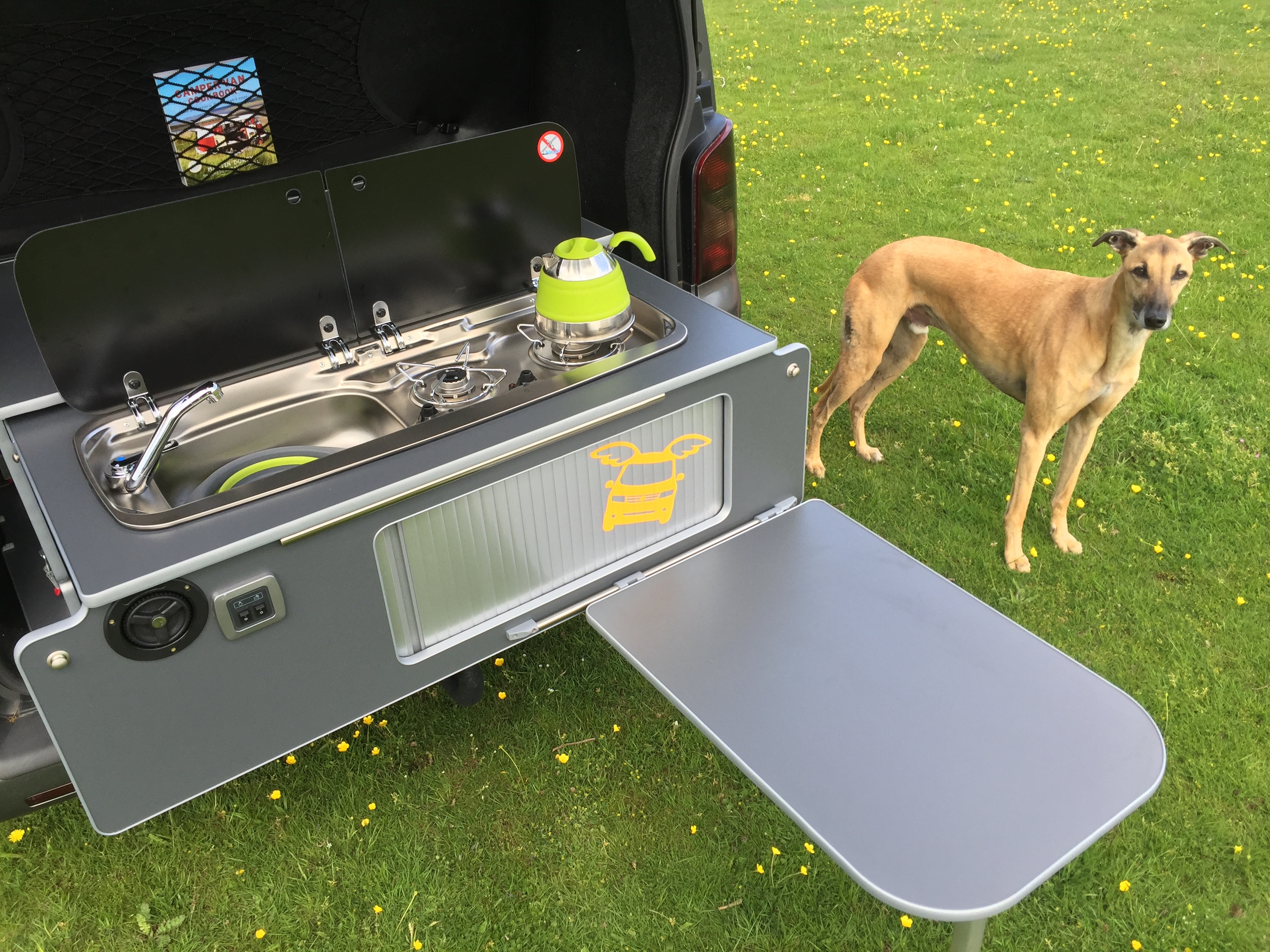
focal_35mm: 29
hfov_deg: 61.7
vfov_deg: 48.2
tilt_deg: -30.1
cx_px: 635
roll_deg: -0.1
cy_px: 476
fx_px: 1064
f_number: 2.2
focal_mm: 4.15
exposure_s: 1/347
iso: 32
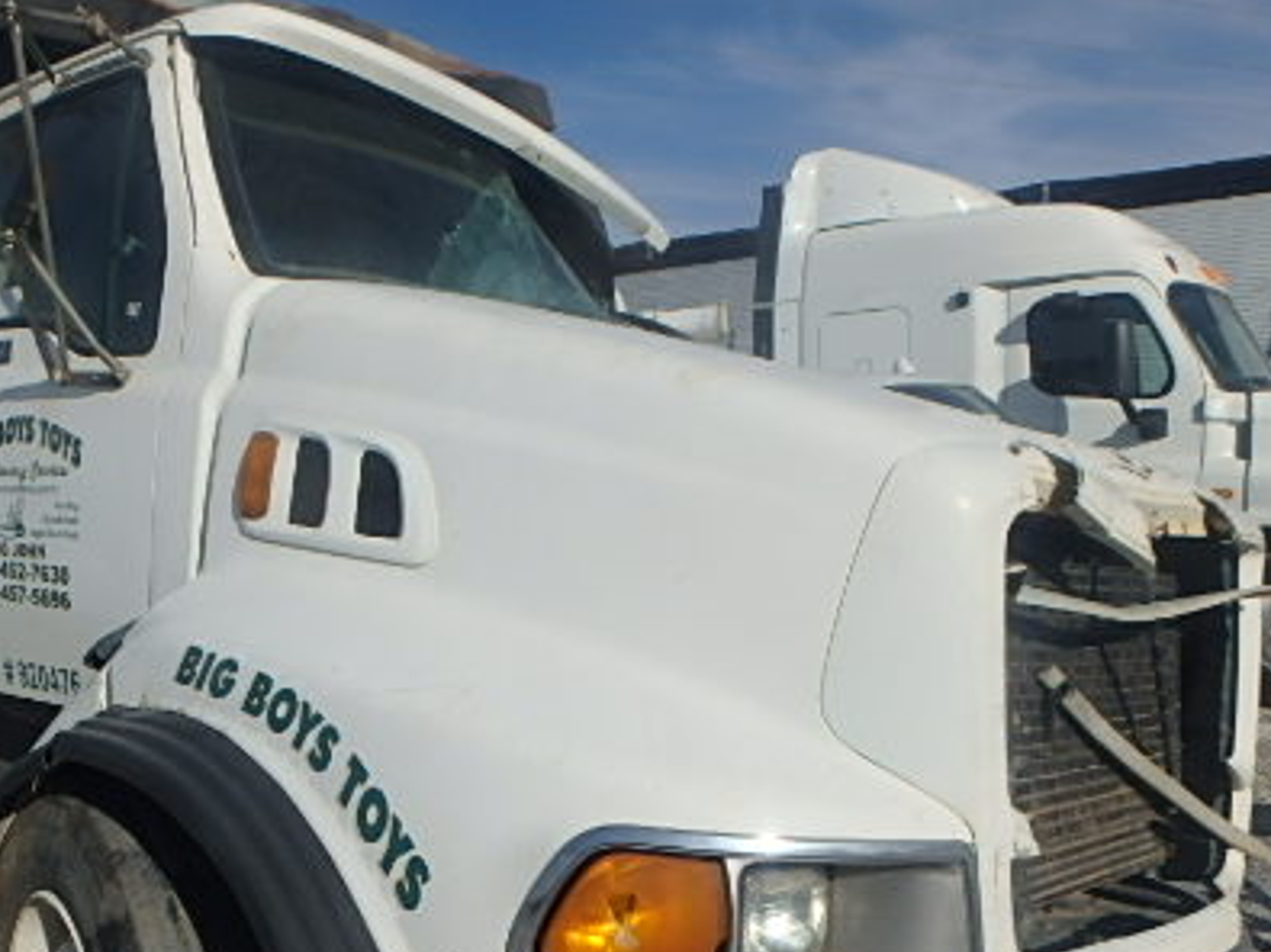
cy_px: 611
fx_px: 1248
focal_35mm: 34
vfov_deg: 41.4
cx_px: 434
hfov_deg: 53.0
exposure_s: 1/1000
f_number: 6
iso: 125
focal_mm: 3.7
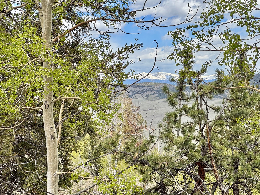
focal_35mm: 77
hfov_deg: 25.3
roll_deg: +0.1
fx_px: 578
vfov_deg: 19.1
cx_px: 130
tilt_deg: -1.0
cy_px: 98
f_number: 2.8
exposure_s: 1/661
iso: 25
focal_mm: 9
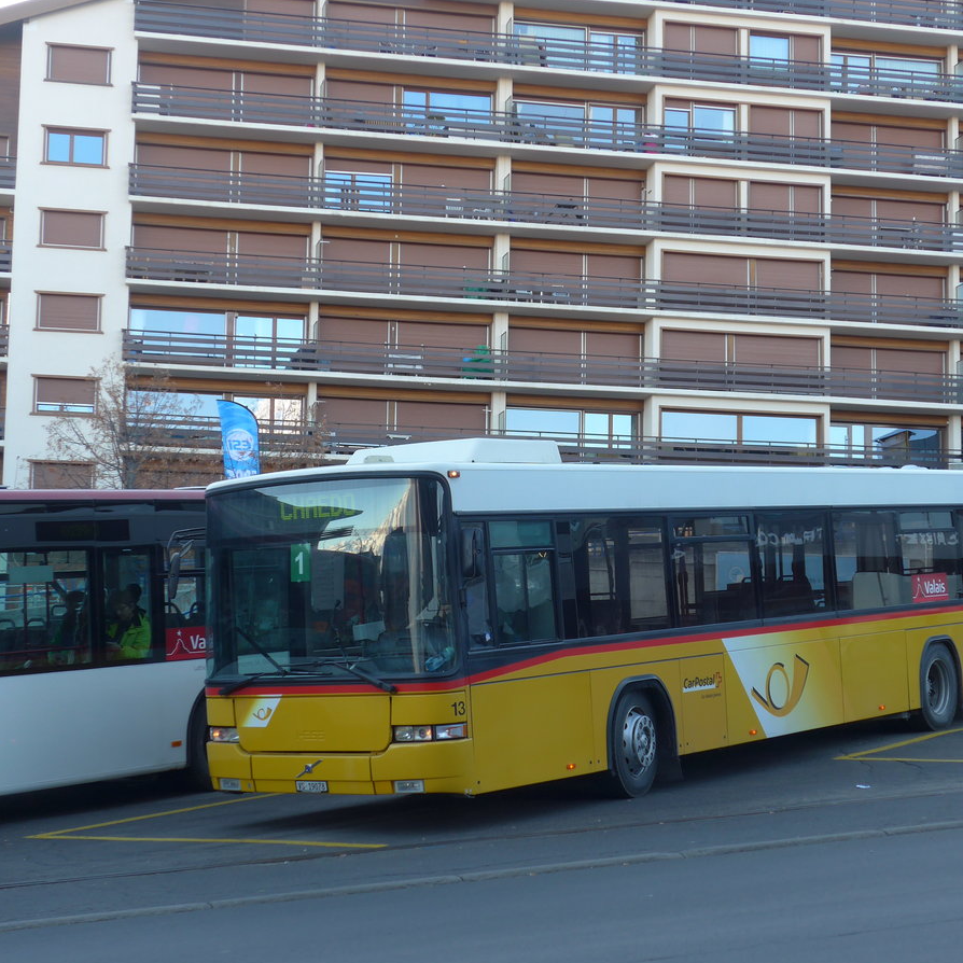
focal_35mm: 70
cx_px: 592
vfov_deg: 24.7
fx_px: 2203
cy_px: 482
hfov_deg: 24.6
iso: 80
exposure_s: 1/100
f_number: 3.5
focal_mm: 12
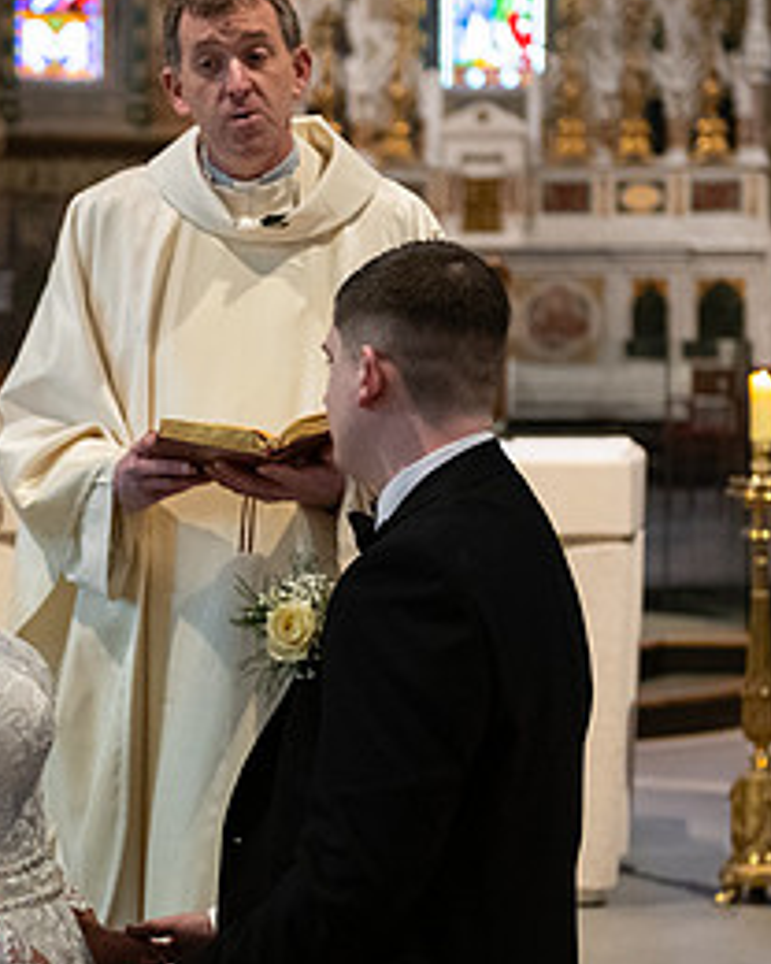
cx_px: 130
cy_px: 539
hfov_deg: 11.8
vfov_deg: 14.8
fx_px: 3708
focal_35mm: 130
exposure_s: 1/160
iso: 1250
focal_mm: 62
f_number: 3.5
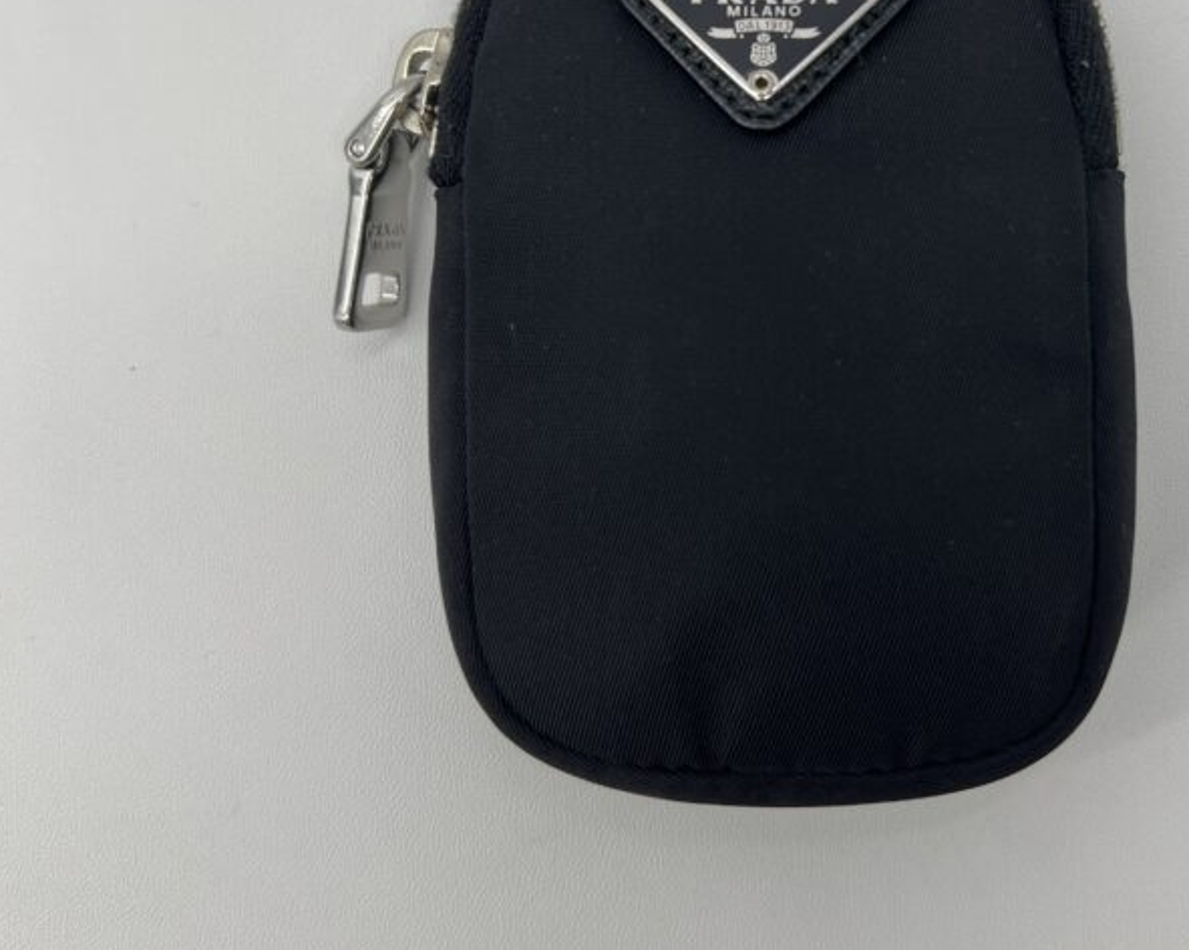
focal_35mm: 44
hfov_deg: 41.7
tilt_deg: -86.4
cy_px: 266
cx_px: 760
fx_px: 1547
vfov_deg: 33.6
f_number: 1.5
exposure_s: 1/100
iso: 40
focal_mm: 5.7
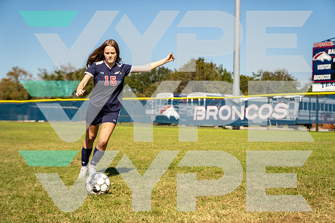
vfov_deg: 21.3
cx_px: 168
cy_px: 112
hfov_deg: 31.4
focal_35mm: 64
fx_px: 596
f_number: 2.8
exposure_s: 1/2000
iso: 100
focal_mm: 64
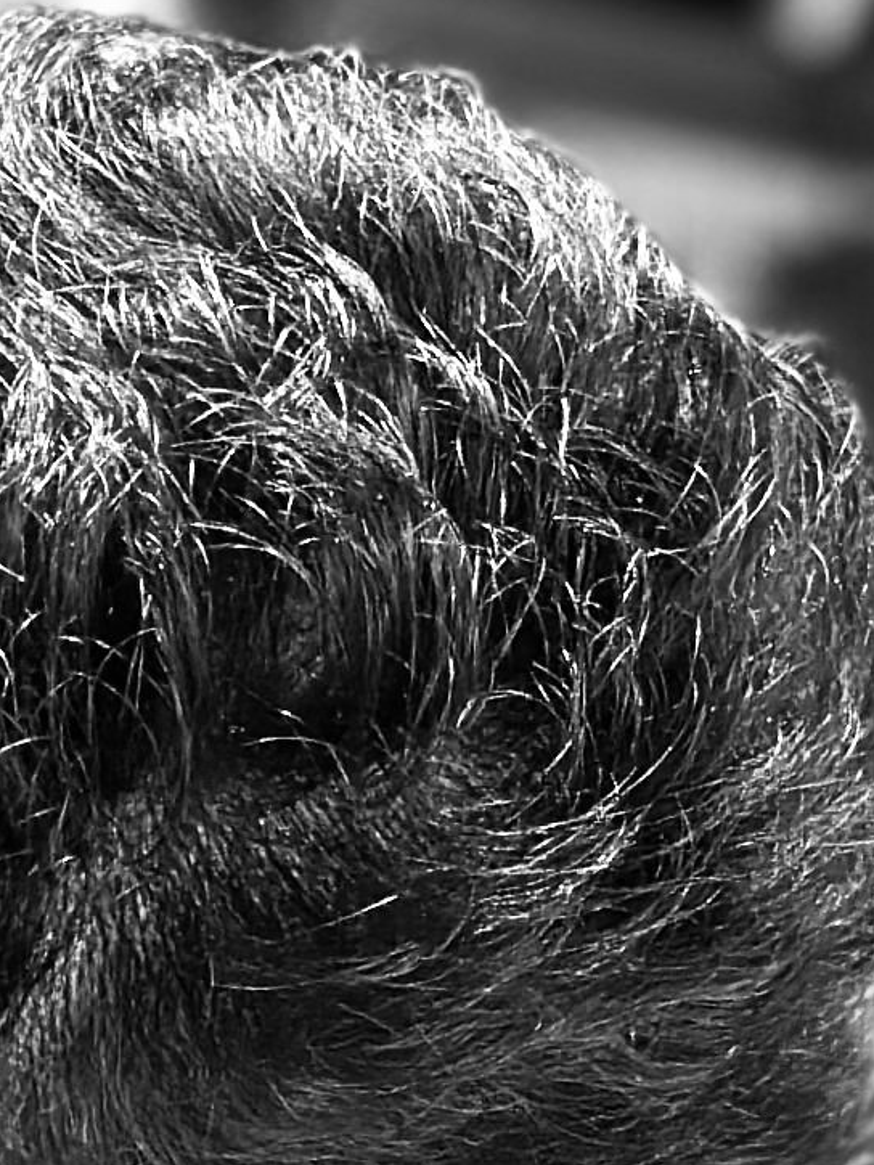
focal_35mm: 267
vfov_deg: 7.2
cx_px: -557
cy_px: 2034
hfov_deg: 5.5
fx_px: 8986
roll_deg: +0.5
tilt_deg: +2.7
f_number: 1.78
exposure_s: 1/50
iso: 250
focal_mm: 6.86
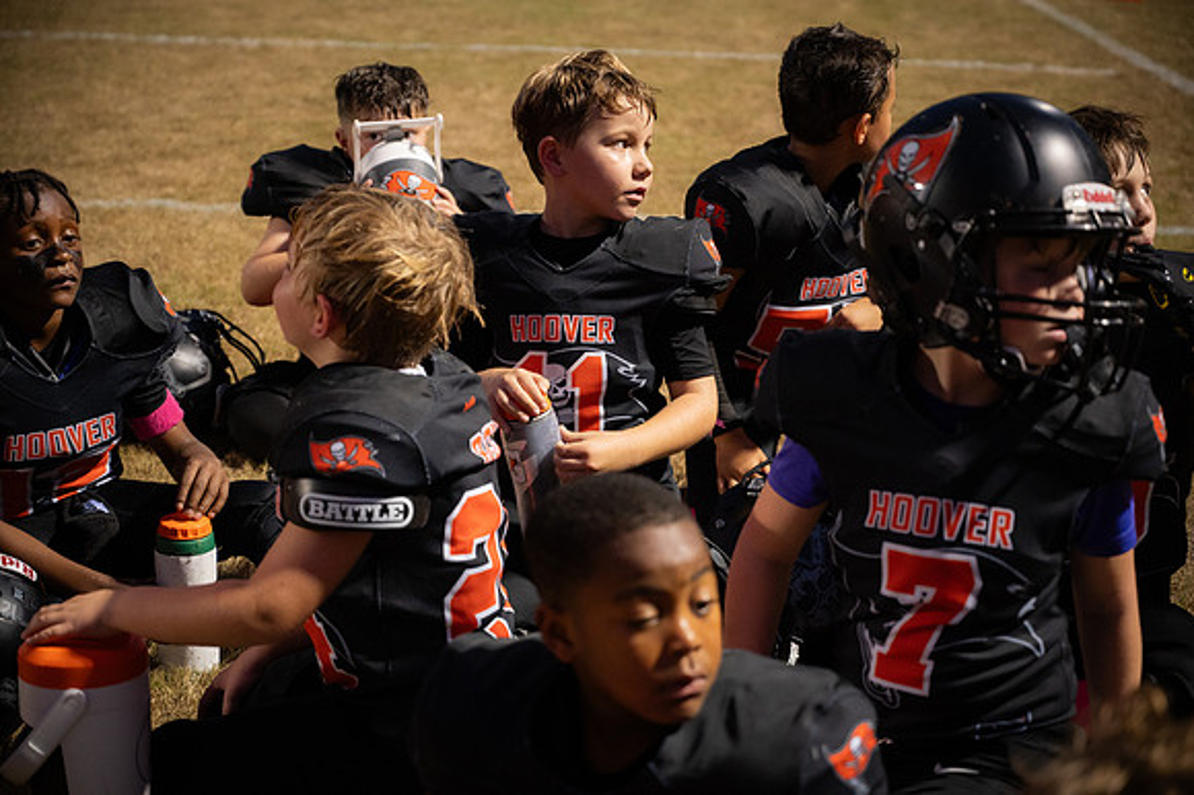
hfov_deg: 28.9
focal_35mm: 70
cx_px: 597
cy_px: 398
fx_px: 2320
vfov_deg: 19.4
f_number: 4
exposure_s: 1/250
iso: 3200
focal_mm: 70
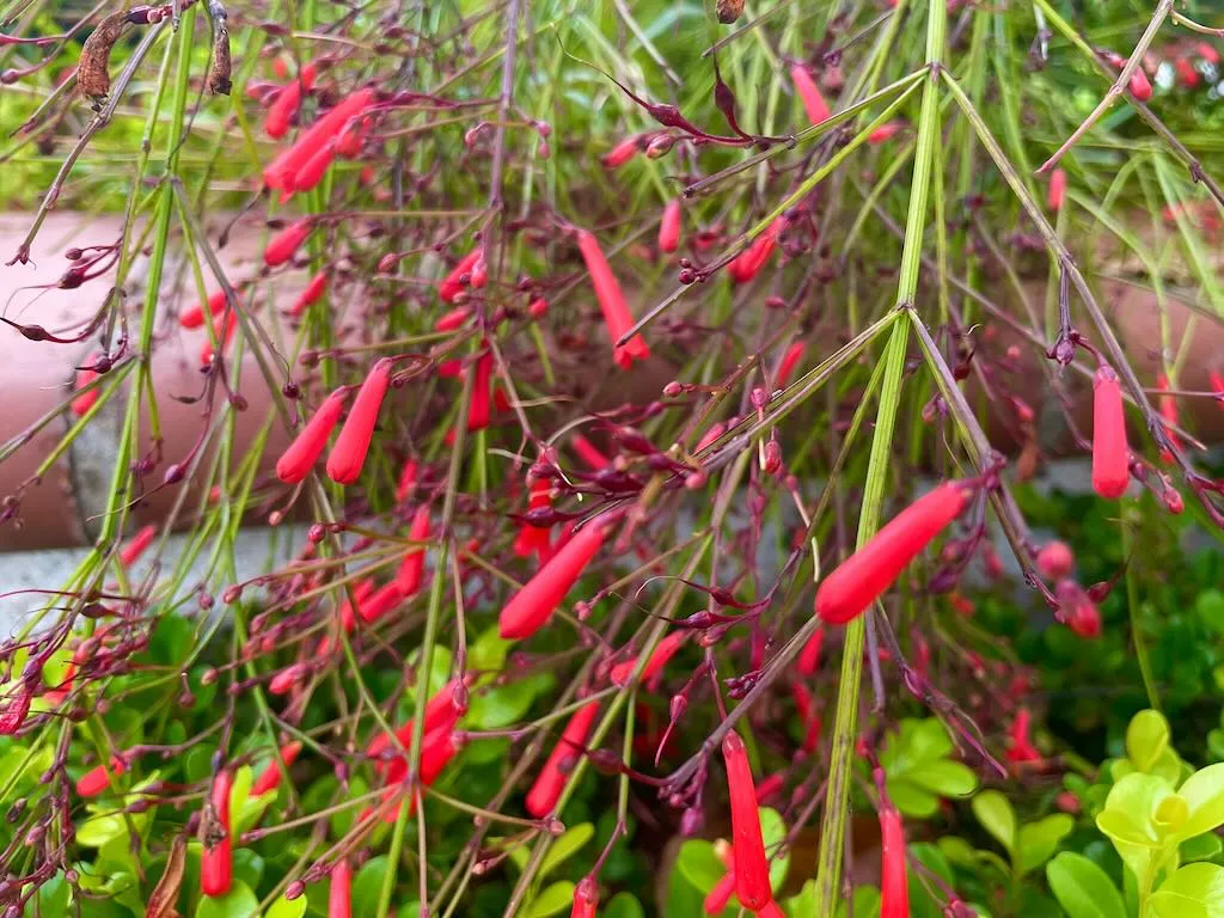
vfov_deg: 53.1
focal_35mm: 26
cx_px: 612
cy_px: 459
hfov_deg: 67.3
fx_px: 919
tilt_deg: -23.9
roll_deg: -2.5
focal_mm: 4.2
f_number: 1.6
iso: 50
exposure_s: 1/121
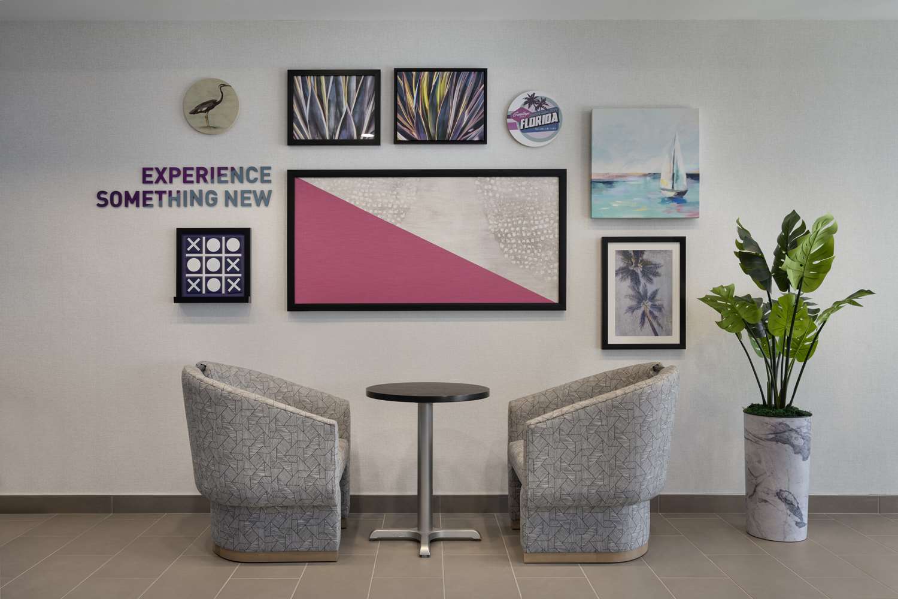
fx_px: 798
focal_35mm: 32
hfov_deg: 58.7
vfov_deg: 41.1
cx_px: 449
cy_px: 300
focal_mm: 32
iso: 250
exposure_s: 1/8
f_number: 11
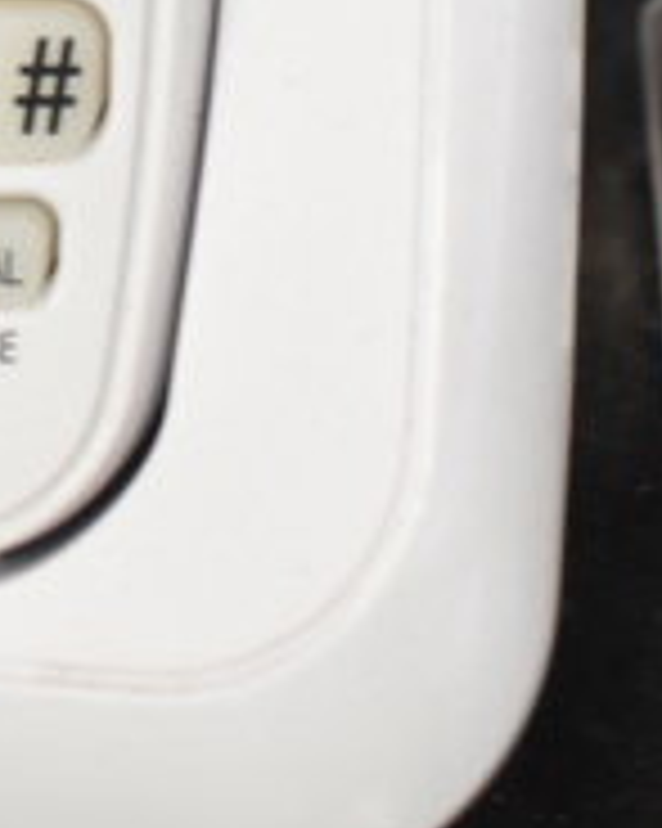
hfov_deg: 9.4
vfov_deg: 11.1
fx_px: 3955
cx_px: -225
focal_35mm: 161
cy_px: -727
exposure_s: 1/40
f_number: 3.8
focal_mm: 23
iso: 1250
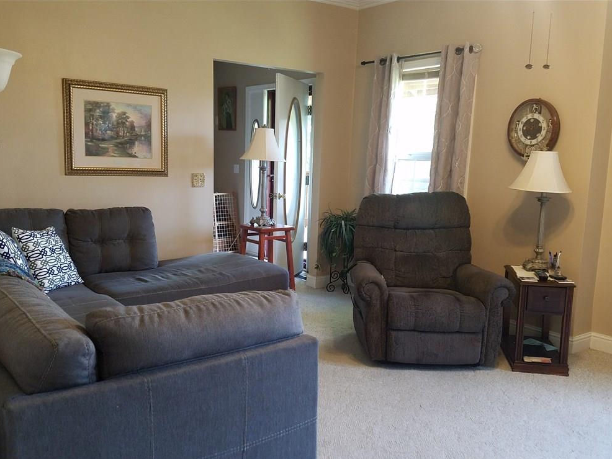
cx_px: 306
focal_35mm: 27
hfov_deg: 65.3
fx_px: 477
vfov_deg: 51.4
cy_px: 238
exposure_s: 1/40
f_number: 1.7
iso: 160
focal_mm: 4.2
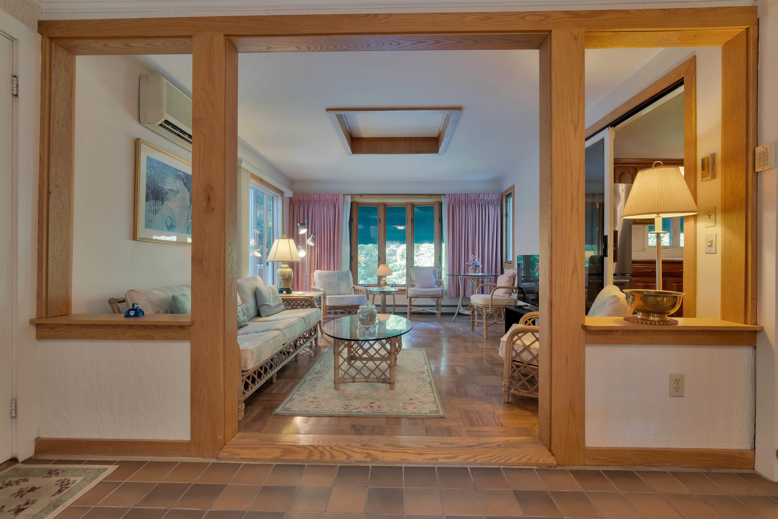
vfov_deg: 73.8
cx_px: 389
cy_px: 260
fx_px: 346
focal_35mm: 16
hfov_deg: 96.7
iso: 800
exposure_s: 1/200
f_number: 8
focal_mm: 16
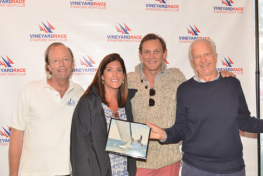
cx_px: 132
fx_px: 278
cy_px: 88
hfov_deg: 50.7
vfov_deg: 35.1
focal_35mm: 38
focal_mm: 38
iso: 2000
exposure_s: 1/15
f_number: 9
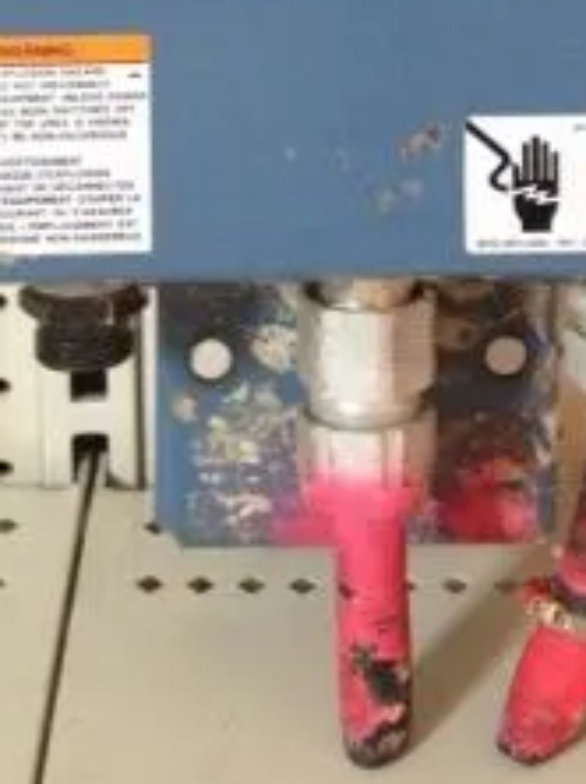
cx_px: 381
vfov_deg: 18.2
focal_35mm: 101
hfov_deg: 14.6
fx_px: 2284
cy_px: -219
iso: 250
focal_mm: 4.28
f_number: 2.4
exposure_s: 1/20
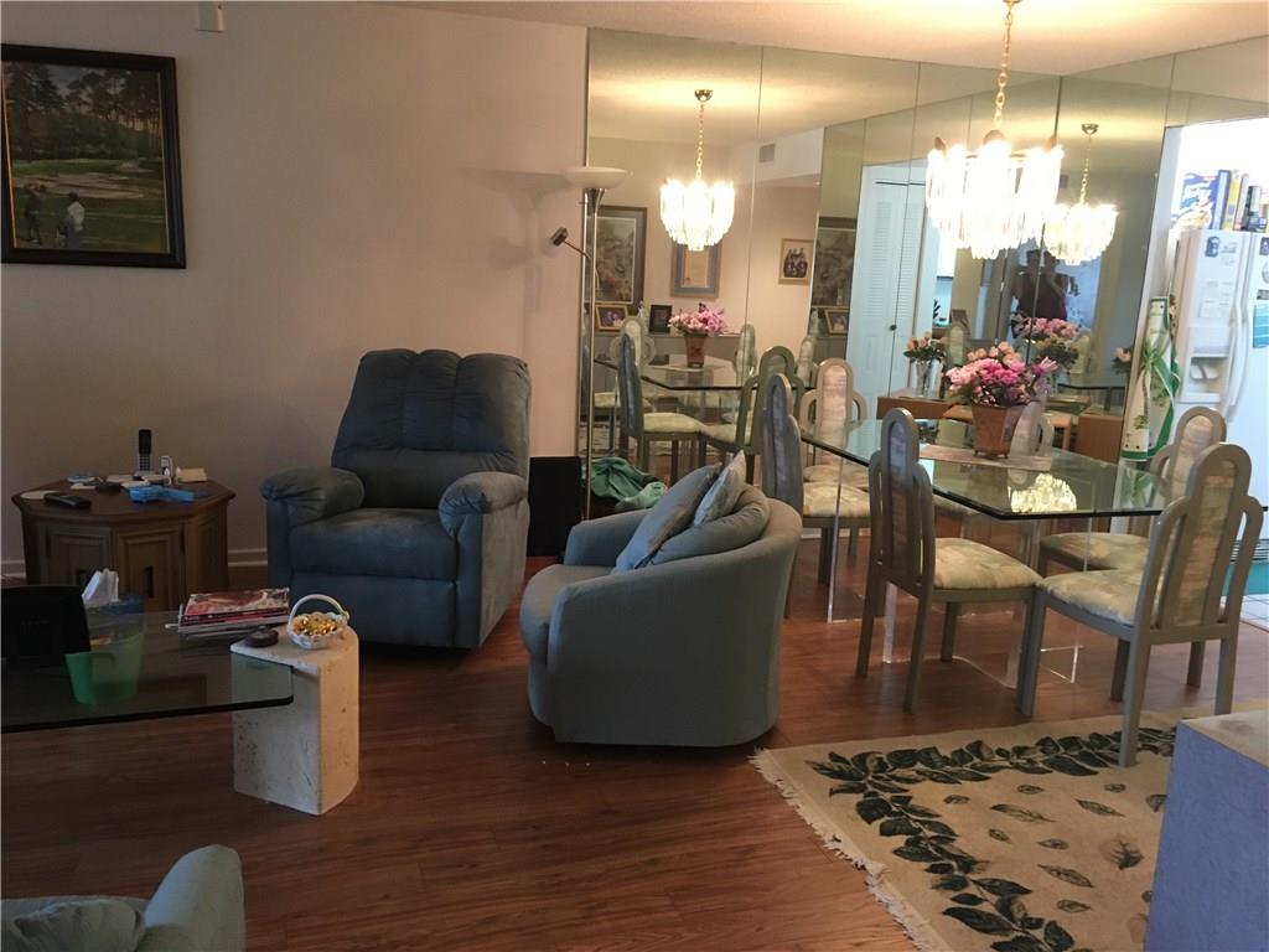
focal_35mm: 29
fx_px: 1063
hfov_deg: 61.7
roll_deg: -3.3
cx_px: 634
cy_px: 476
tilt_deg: -11.3
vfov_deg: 48.2
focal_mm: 4.15
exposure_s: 1/17
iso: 200
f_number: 2.2
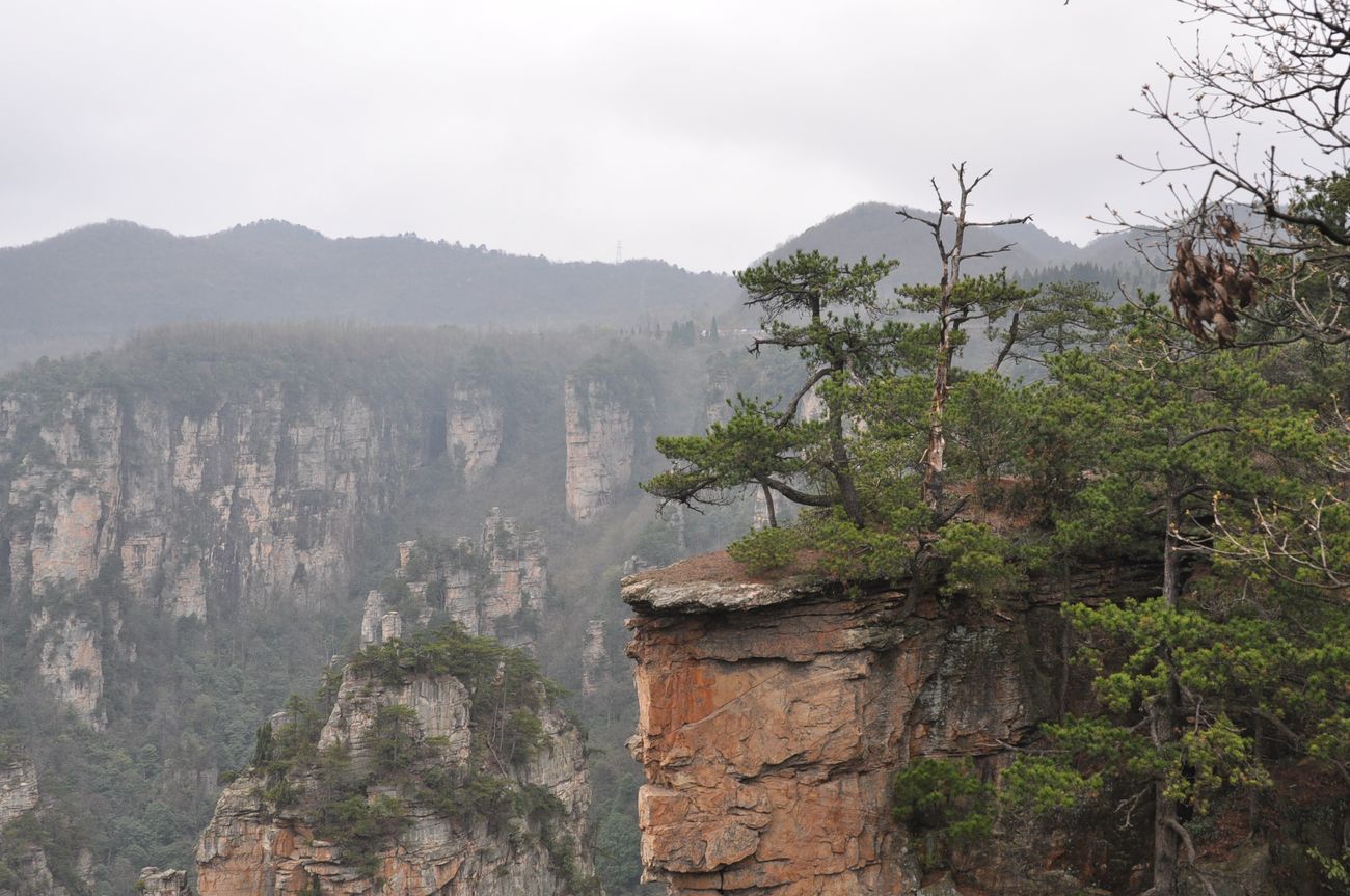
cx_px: 675
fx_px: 1573
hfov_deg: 46.5
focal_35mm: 42
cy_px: 448
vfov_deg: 31.8
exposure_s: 1/200
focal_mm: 28
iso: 400
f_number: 6.3
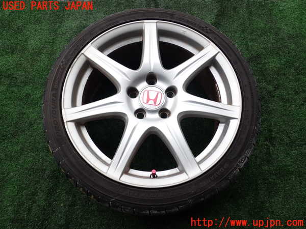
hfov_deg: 60.0
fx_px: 265
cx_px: 153
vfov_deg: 46.8
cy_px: 114
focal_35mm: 30
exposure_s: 1/100
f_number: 6.3
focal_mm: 5.4
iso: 100
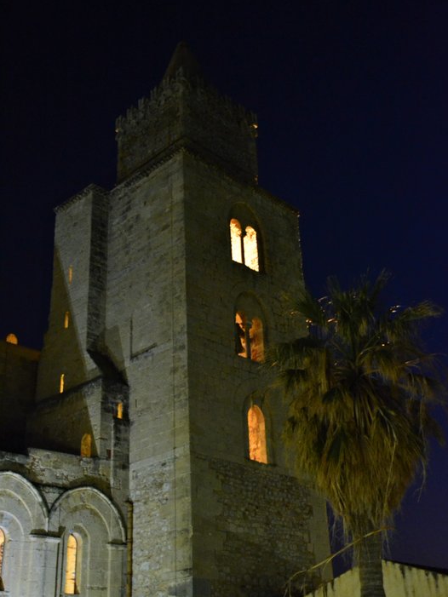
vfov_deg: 41.2
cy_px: 298
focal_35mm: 46
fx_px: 794
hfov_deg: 31.5
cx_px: 225
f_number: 5
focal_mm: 28
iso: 6400
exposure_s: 1/4
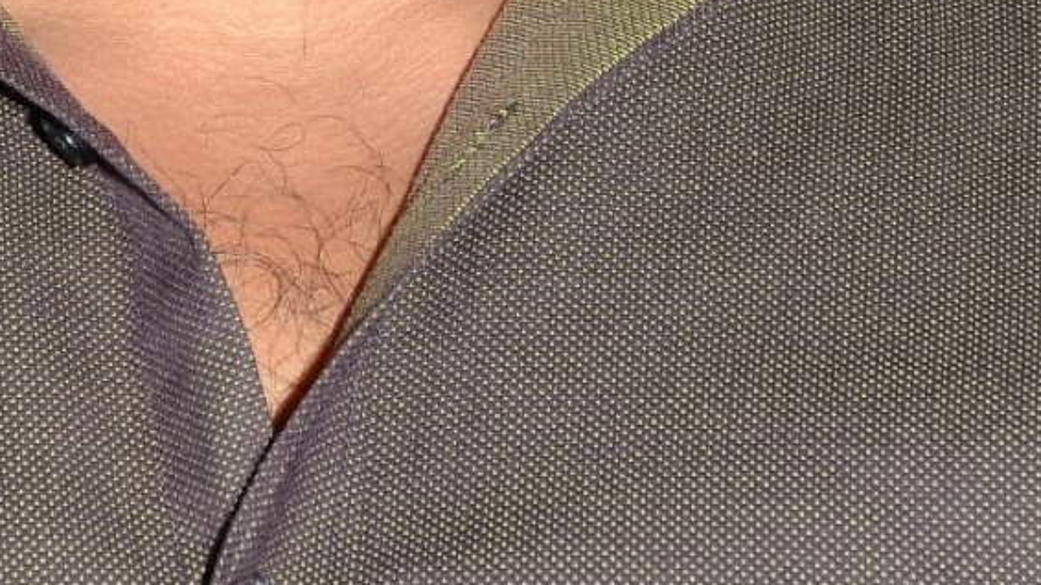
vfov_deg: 2.7
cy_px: -566
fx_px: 12473
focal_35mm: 452
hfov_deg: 4.8
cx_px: 215
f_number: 6.3
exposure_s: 1/160
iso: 250
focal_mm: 90
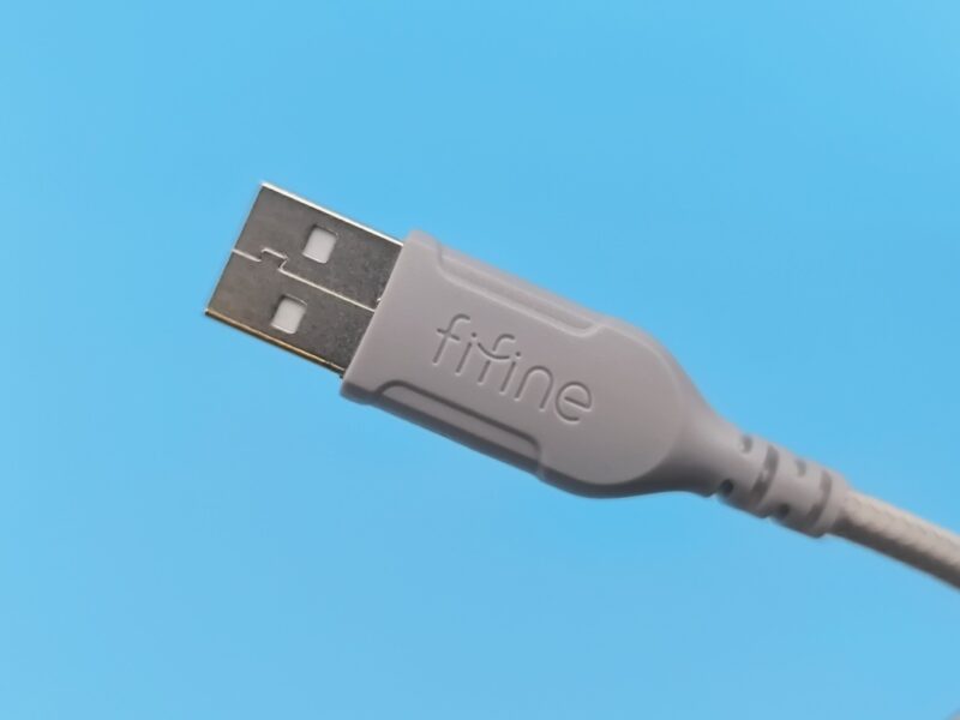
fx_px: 1026
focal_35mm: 37
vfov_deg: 38.7
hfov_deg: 50.1
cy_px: 360
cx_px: 480
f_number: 1.65
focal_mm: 6.14
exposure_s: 1/100
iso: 160
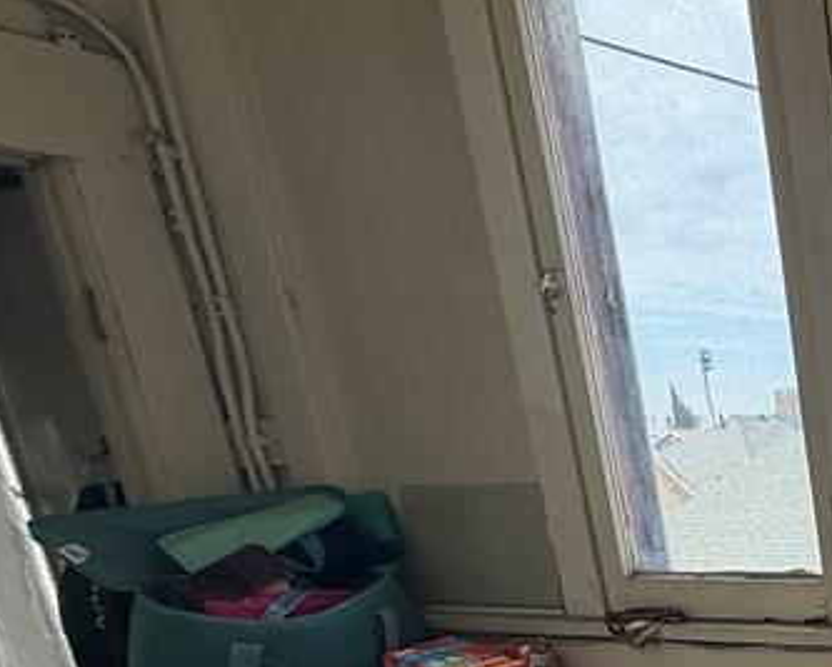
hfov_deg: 30.0
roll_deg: +2.3
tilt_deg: -17.2
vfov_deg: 31.6
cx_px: 1184
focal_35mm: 42
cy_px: 734
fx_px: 1035
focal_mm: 2.22
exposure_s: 1/264
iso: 50
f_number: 2.2
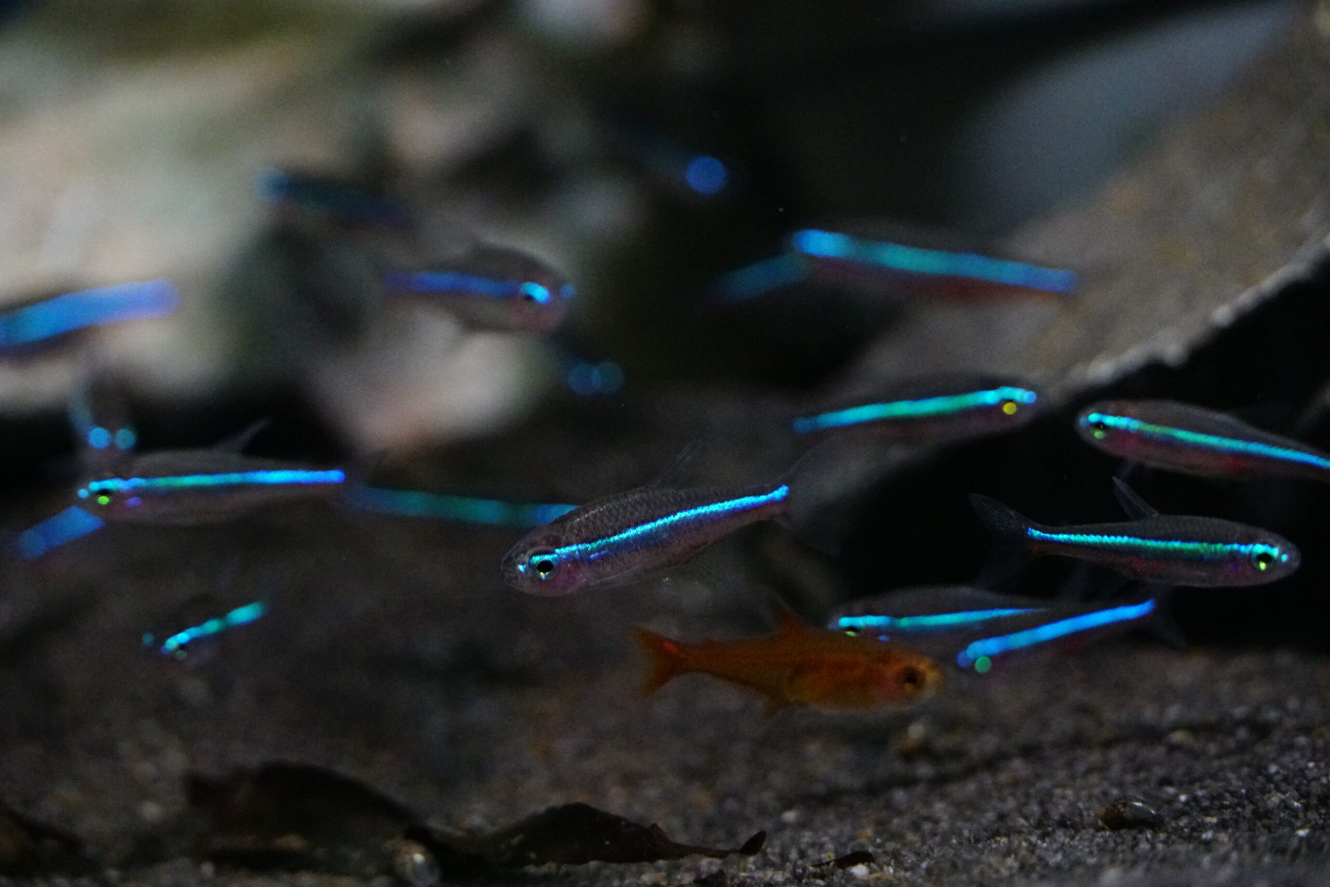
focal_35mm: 202
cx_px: 665
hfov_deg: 10.2
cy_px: 444
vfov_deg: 6.8
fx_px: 7481
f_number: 5.6
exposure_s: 1/350
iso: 10000
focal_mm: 135
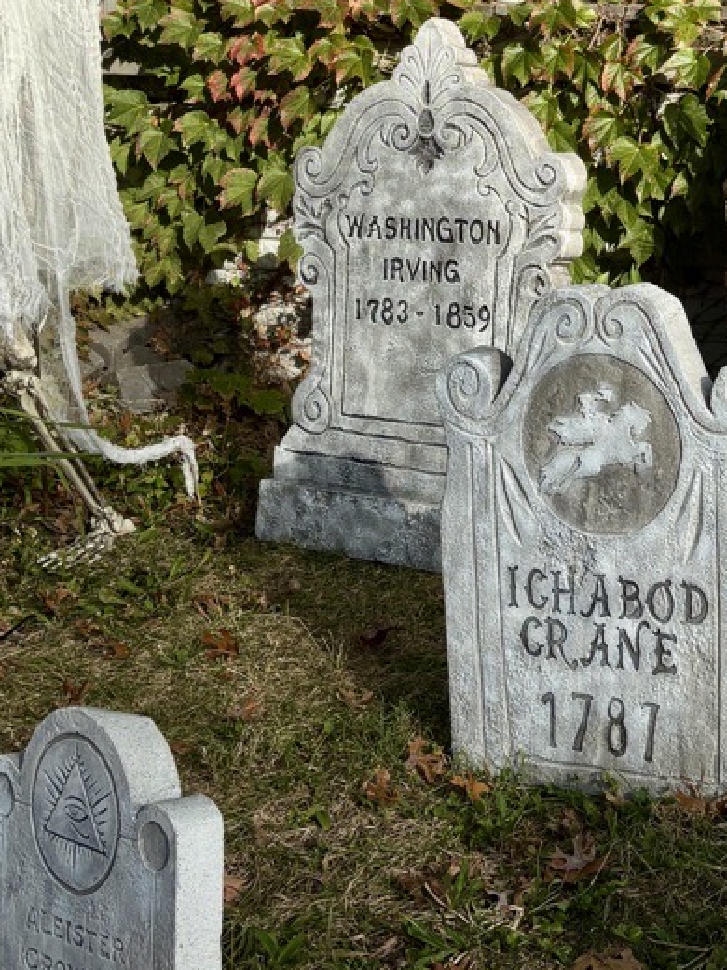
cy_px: 114
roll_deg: -2.1
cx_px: 639
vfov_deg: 26.2
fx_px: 2016
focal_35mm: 72
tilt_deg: -1.9
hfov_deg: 20.1
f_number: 1.6
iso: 50
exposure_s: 1/2242
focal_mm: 5.96
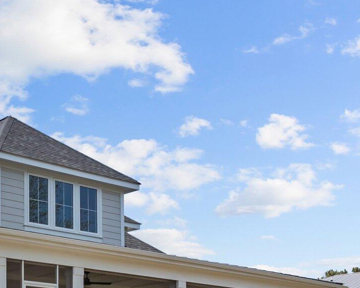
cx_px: -52
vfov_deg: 20.7
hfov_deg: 25.8
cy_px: 378
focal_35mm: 67
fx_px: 713
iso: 110
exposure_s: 1/2000
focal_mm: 12.29
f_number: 2.8
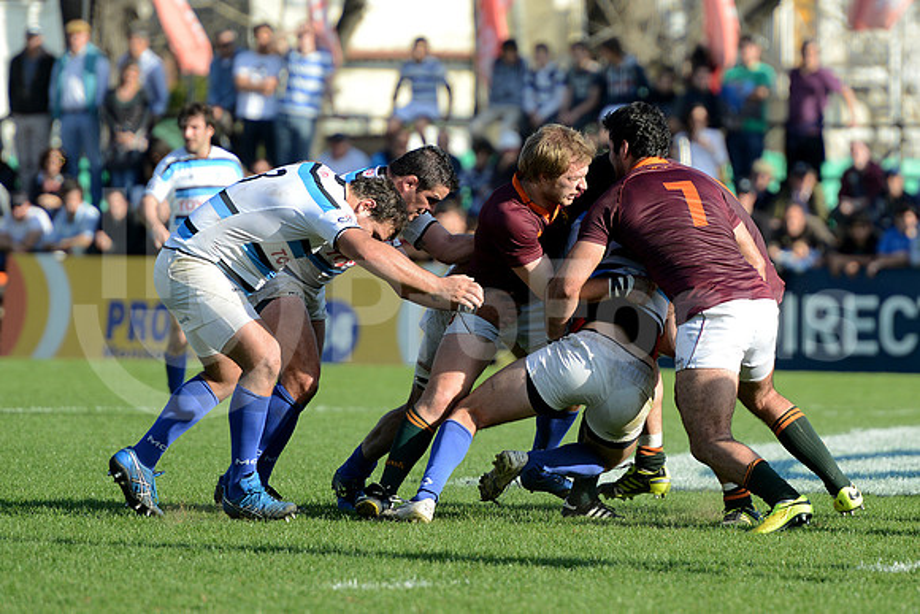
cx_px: 460
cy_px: 307
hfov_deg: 7.6
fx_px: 6901
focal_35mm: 270
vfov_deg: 5.1
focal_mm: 270
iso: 500
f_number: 4
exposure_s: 1/1000
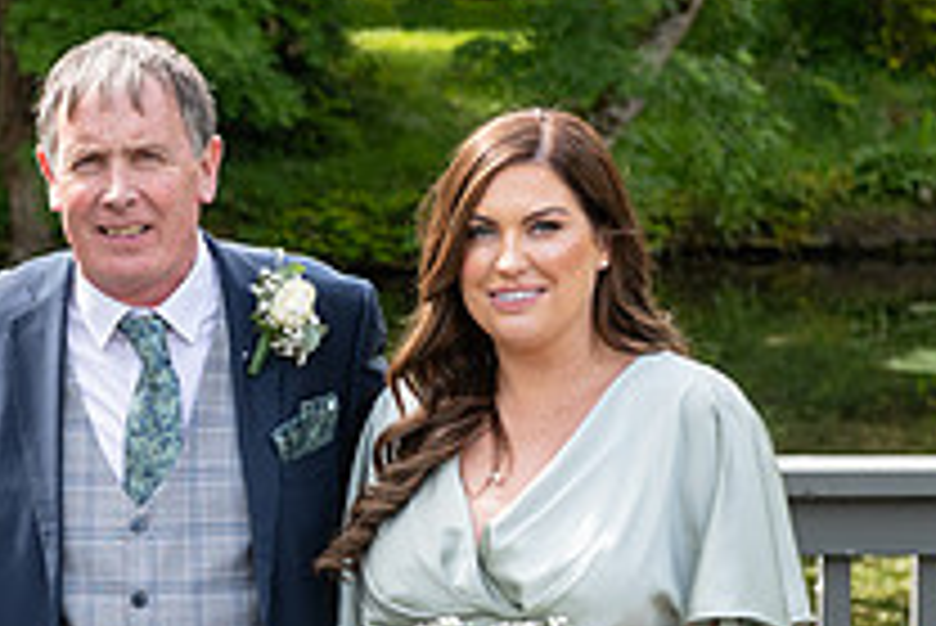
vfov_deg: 7.9
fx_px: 4501
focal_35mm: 173
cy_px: 556
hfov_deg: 11.7
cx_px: -104
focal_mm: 62
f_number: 5.6
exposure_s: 1/250
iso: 200
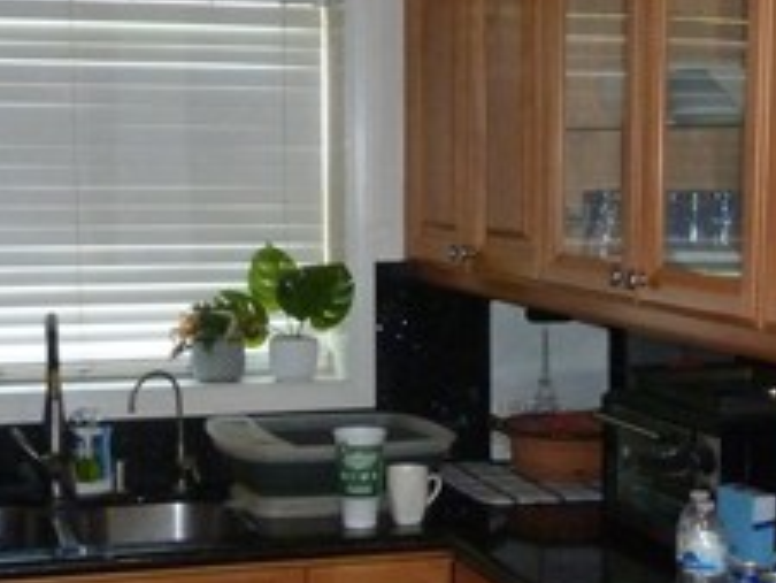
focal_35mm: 71
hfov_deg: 27.4
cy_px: 411
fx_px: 1592
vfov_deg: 20.6
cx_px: 428
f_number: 3.3
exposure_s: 1/30
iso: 400
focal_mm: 4.1
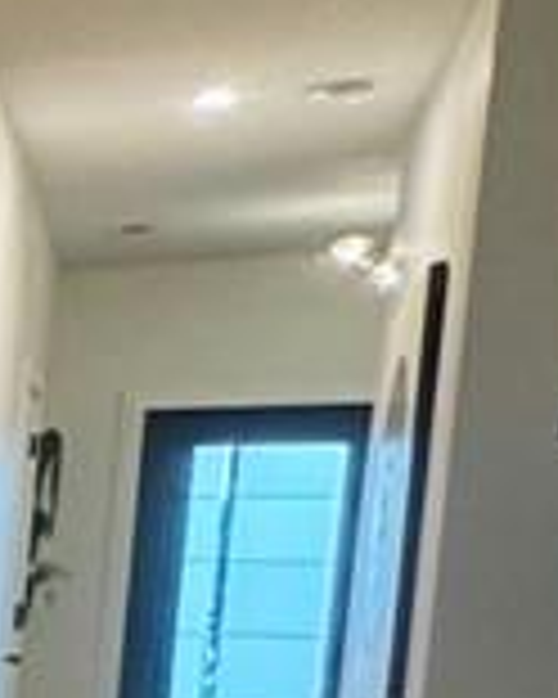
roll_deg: -0.5
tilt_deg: -6.3
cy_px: 752
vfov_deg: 20.4
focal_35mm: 90
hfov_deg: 9.6
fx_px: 1858
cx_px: -1390
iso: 400
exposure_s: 1/60
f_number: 2.2
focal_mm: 2.22
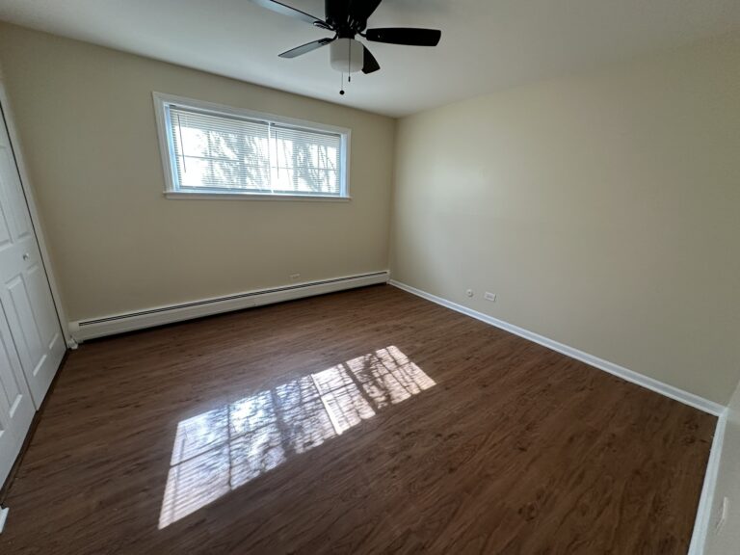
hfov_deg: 102.1
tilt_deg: -14.9
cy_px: 278
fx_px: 299
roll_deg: -1.9
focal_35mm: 14
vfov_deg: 85.7
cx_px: 370
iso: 200
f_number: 2.2
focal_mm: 2.22
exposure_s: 1/120
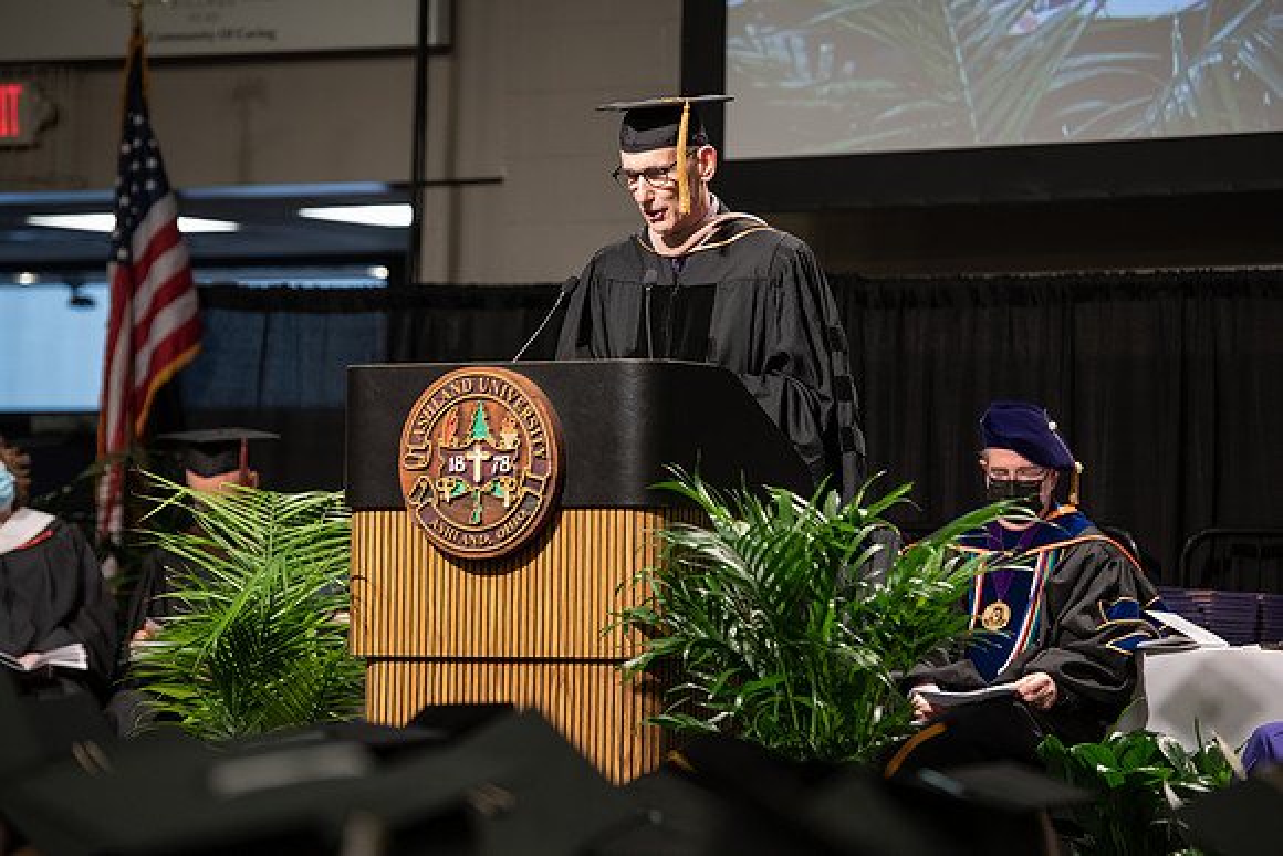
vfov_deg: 8.1
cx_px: 642
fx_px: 6060
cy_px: 428
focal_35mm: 170
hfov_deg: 12.1
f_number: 4
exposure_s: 1/200
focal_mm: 170
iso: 1250
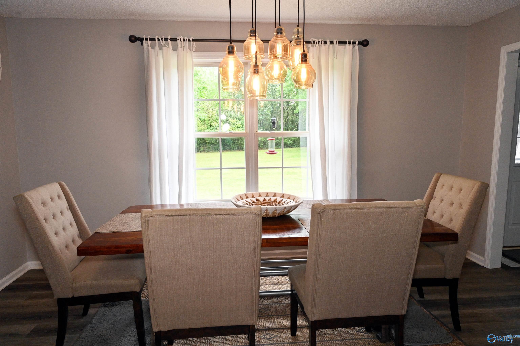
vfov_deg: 53.1
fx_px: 346
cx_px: 260
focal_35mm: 24
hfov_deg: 73.8
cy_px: 173
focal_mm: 24
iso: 2500
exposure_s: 1/200
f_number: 9
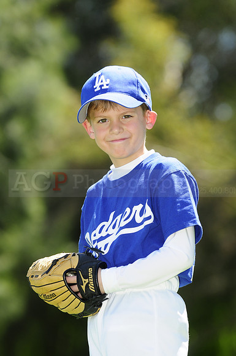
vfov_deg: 8.9
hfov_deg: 5.9
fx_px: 2293
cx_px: 118
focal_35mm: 232
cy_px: 178
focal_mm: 155
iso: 200
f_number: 4
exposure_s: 1/800
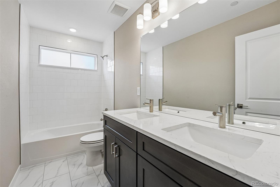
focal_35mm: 15
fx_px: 117
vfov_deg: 77.3
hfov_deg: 100.4
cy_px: 94
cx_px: 140
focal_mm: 15
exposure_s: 1/30
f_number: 8
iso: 200
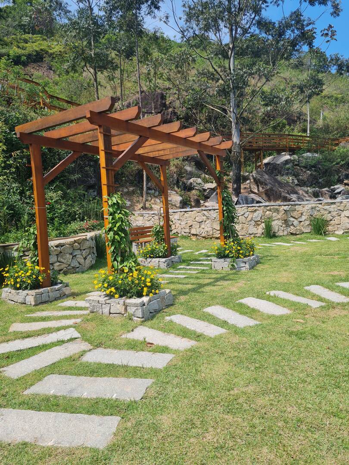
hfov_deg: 53.1
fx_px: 350
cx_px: 174
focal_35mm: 26
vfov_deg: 67.3
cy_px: 232
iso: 50
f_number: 1.8
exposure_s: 1/1340
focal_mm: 5.4
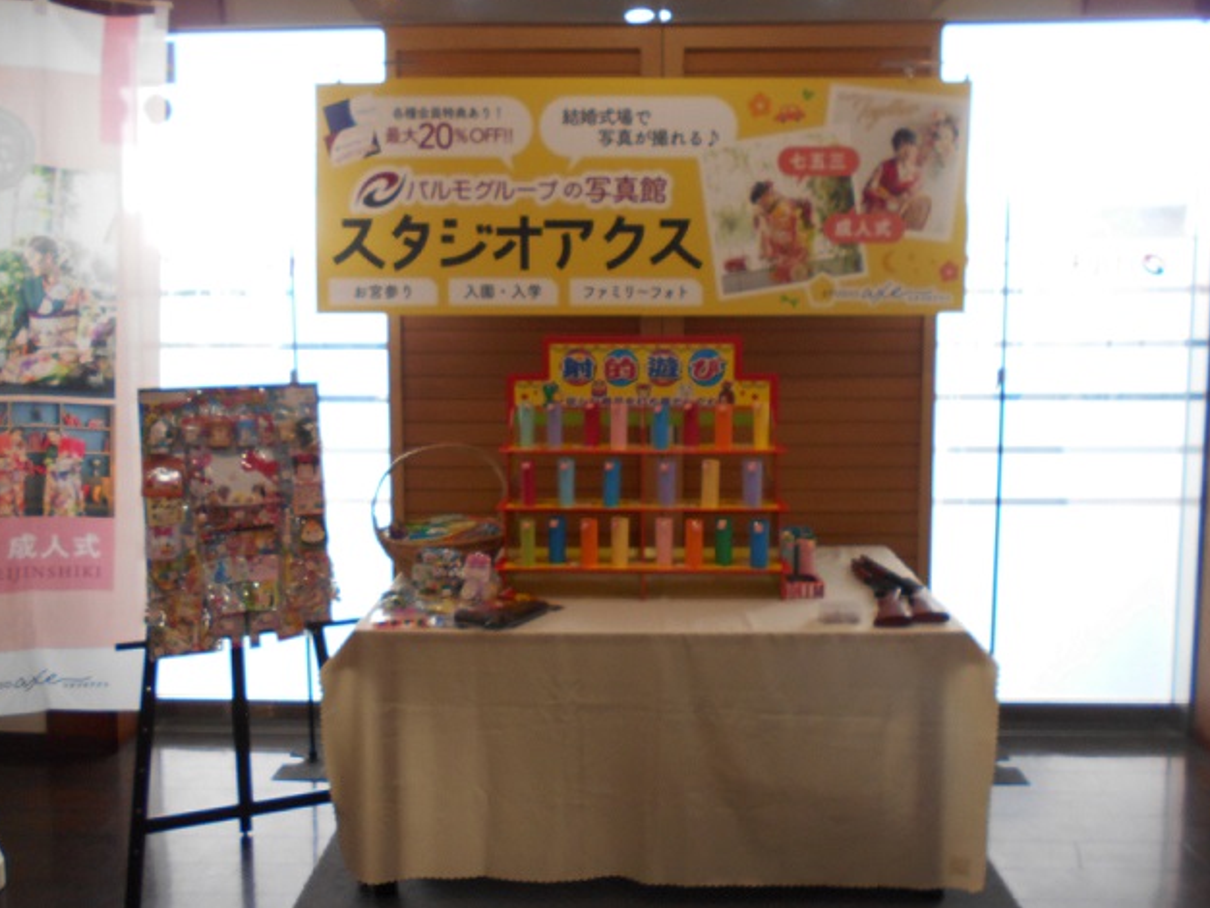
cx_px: 609
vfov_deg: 46.7
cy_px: 402
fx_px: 1049
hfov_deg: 59.9
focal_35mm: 30
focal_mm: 4.6
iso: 160
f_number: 3.2
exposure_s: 1/30
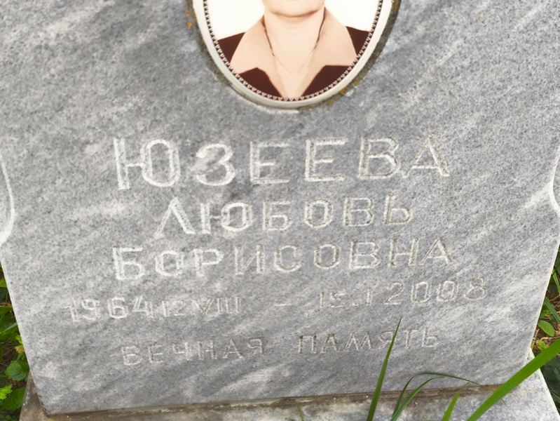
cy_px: 210
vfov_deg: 29.1
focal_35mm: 50
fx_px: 809
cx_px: 280
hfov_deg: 38.2
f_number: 1.7
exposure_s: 1/120
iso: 80
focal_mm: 4.71
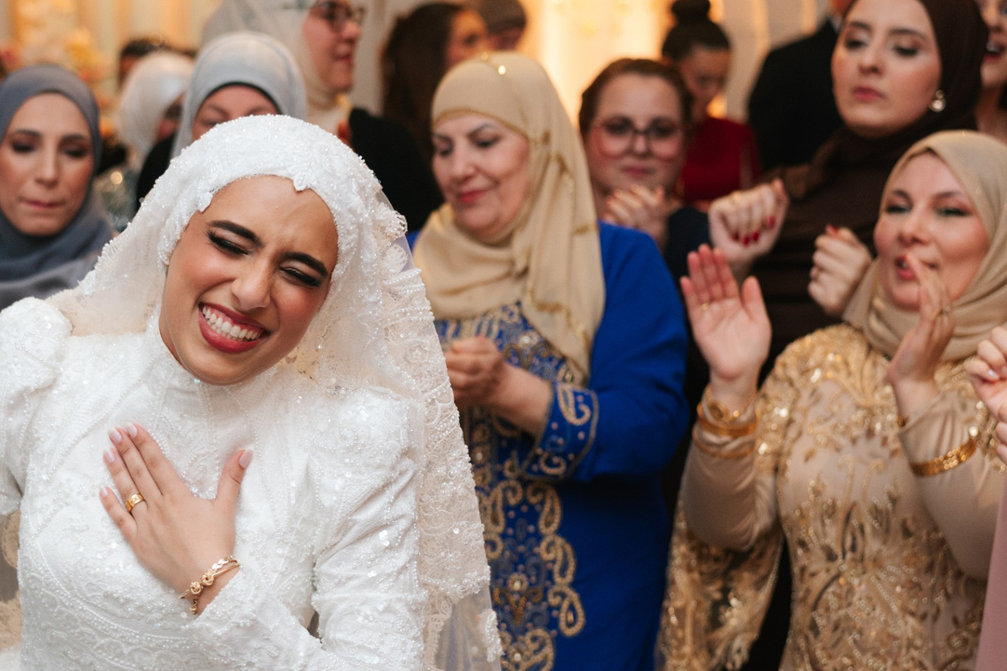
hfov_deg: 21.0
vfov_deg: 14.2
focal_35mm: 96
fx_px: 2685
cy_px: 505
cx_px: 218
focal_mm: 40
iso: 1000
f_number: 2.1
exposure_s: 1/160
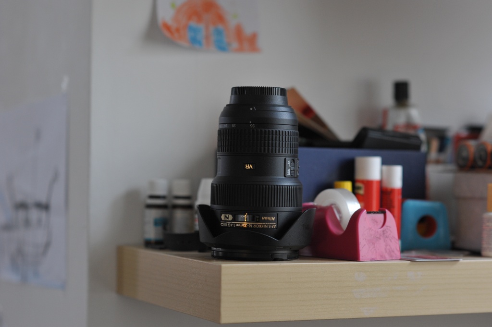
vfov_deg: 16.0
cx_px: 246
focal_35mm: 85
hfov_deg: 23.9
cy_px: 164
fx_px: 1161
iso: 1600
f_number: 3.2
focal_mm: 85
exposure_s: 1/125
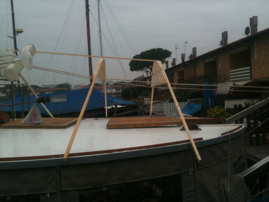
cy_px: 101
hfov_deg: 52.6
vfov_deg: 40.7
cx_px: 134
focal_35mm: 35
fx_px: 272
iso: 100
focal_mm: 3.85
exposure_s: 1/120
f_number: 2.8
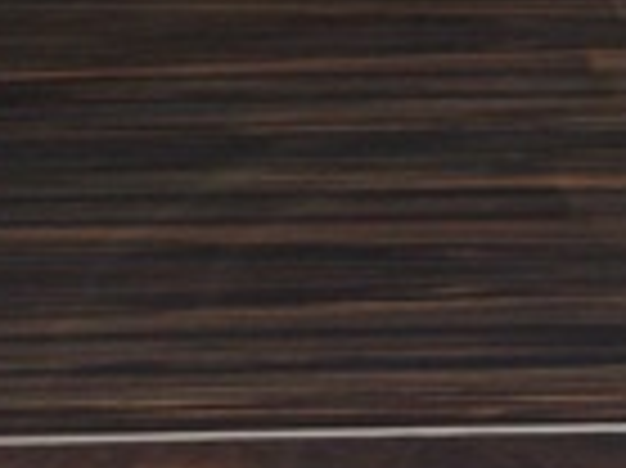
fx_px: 3433
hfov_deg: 10.2
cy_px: -752
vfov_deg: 7.2
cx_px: 802
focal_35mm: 190
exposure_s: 1/30
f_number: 2.4
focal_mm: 4.13
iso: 50
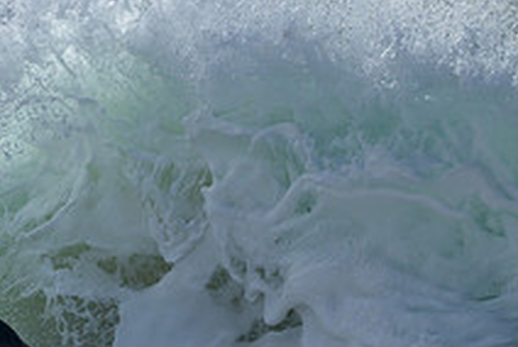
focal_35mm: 2998
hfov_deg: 0.7
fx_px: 43197
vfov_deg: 0.5
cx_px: -86
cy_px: 507
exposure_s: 1/2000
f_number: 6.3
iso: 100
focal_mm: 800
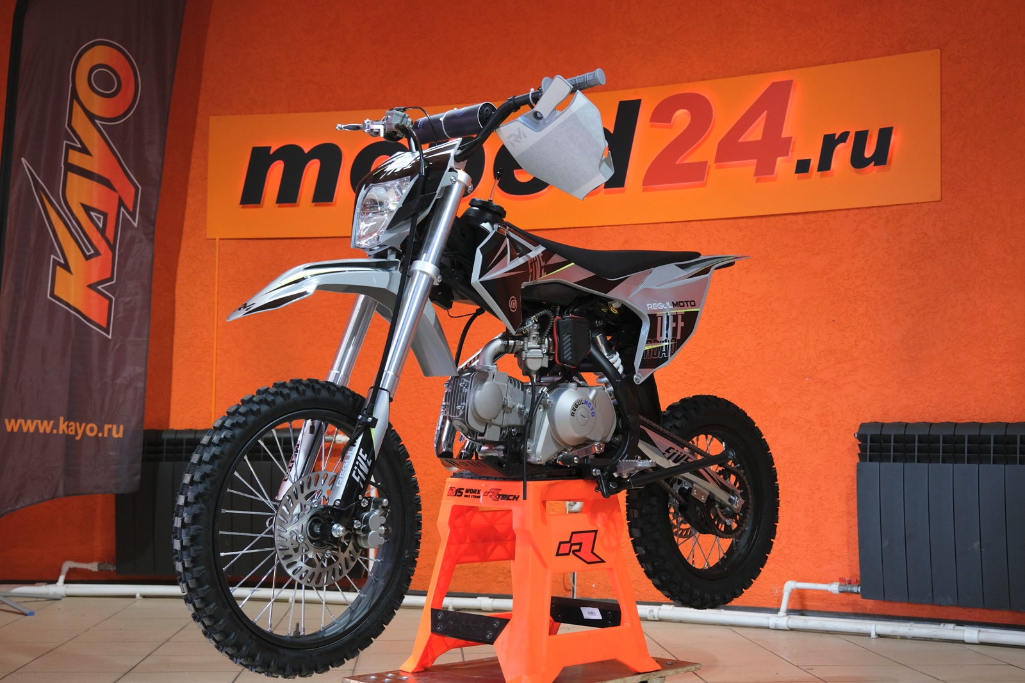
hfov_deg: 42.7
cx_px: 512
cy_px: 342
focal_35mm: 46
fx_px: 1310
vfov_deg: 29.2
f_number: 4
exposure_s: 1/100
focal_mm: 30.8
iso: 1250
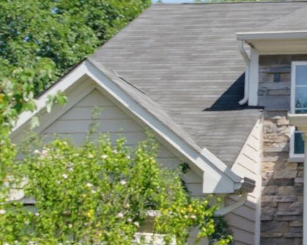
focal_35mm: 93
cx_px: 483
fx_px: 845
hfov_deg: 18.0
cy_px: 184
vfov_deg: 16.5
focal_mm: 16
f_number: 11
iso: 500
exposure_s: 1/250
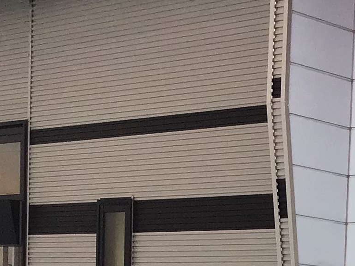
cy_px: 484
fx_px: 1353
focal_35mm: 132
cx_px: 414
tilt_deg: -3.6
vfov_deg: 10.5
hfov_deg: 14.5
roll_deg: -2.7
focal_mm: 3.3
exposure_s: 1/60
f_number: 2.4
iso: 32
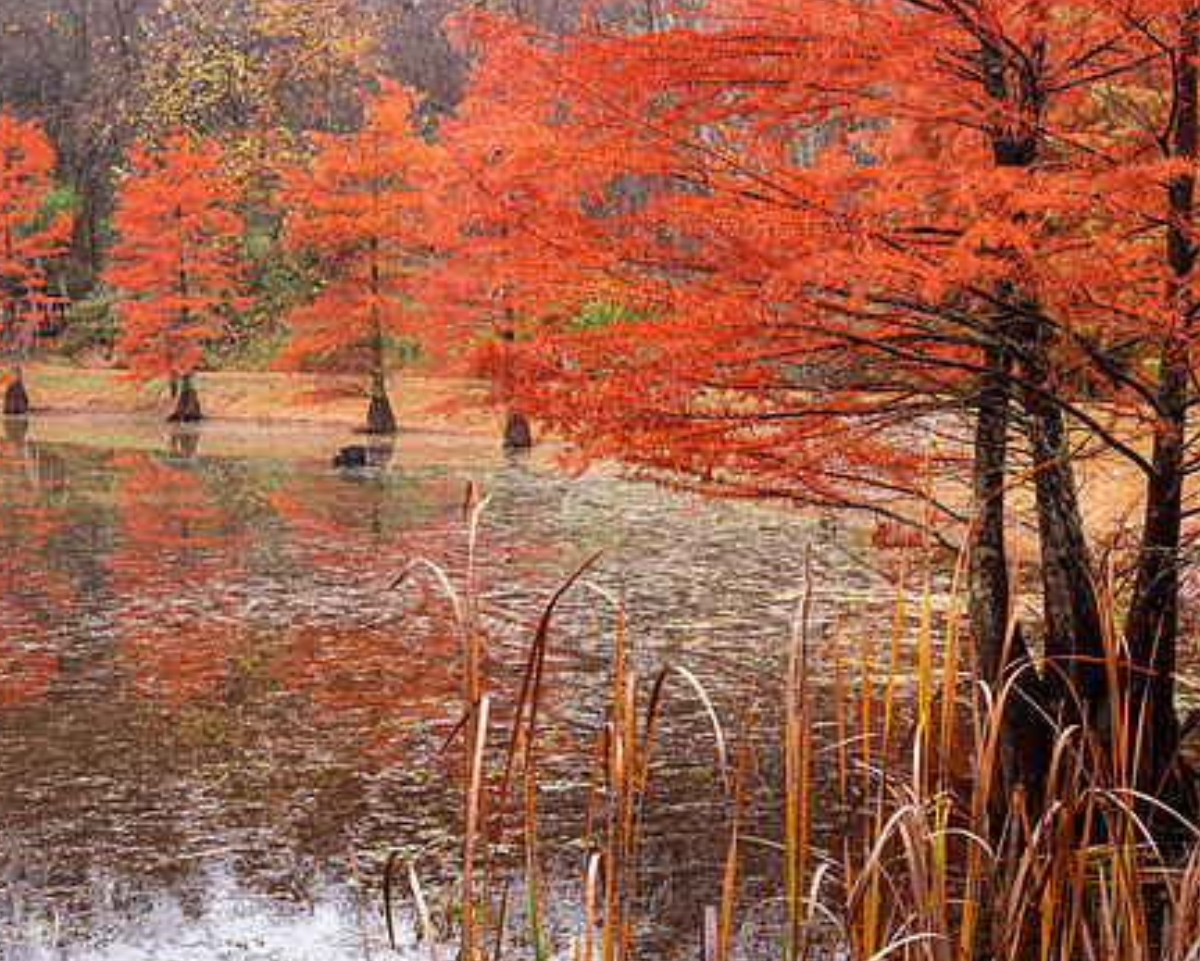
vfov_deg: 24.2
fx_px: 2238
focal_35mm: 63
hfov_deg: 30.0
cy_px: 485
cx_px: 586
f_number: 13
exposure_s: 1/10
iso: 200
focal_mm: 50
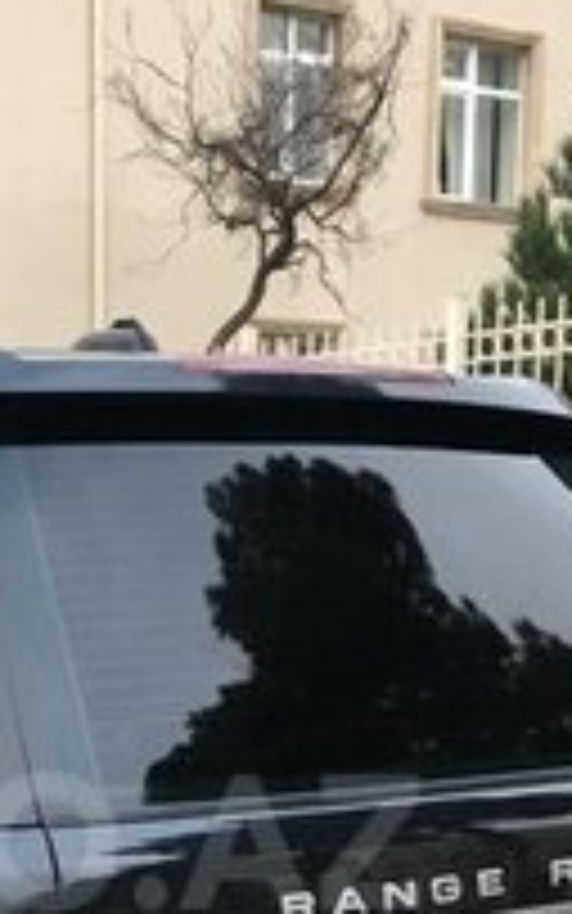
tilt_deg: -8.9
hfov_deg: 16.9
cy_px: 842
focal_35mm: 75
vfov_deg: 26.5
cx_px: -41
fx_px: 1869
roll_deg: +0.6
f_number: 2.2
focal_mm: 4.15
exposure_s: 1/33
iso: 25
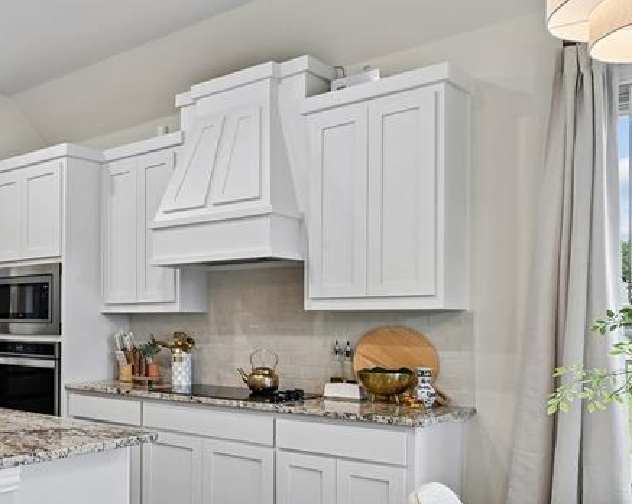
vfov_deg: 44.0
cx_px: -17
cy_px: 328
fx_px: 617
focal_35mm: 33
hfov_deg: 44.9
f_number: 11
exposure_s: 1/2
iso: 100
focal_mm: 10
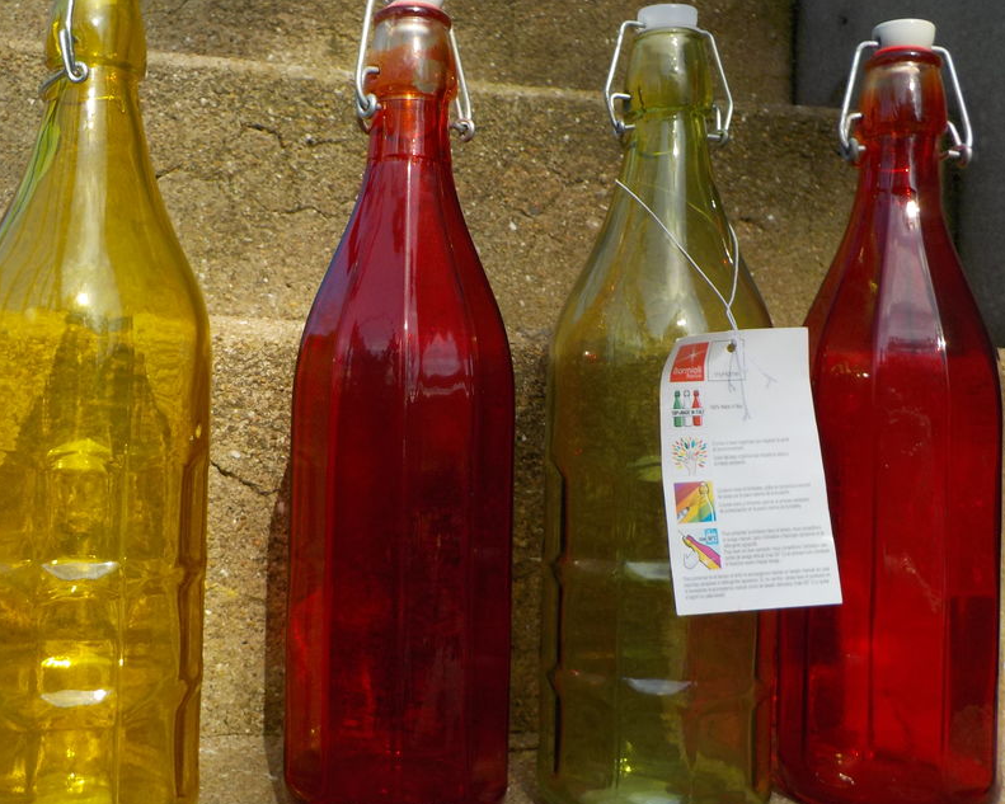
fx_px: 1101
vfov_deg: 40.1
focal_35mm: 37
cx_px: 449
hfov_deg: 49.0
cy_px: 394
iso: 125
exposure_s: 1/640
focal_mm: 4.1
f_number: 3.3
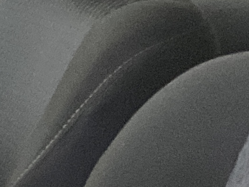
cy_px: 431
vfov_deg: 6.4
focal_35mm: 221
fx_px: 1590
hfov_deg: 8.1
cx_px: -405
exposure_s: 1/30
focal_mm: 3
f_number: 1.8
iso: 320
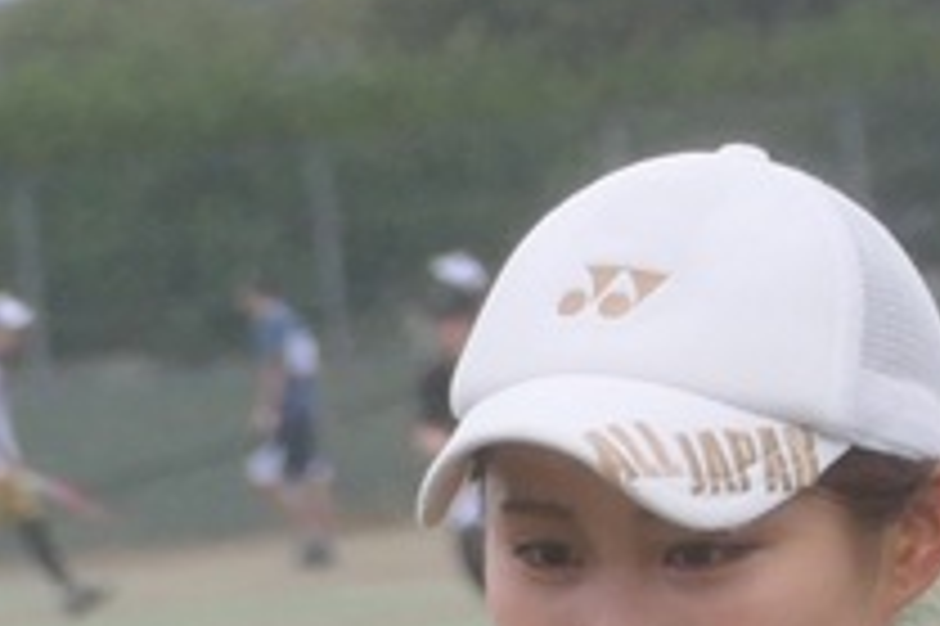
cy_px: 1146
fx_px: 18472
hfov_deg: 2.9
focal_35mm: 708
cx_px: 1448
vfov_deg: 1.9
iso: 1000
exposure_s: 1/3200
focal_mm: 49.07
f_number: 3.9
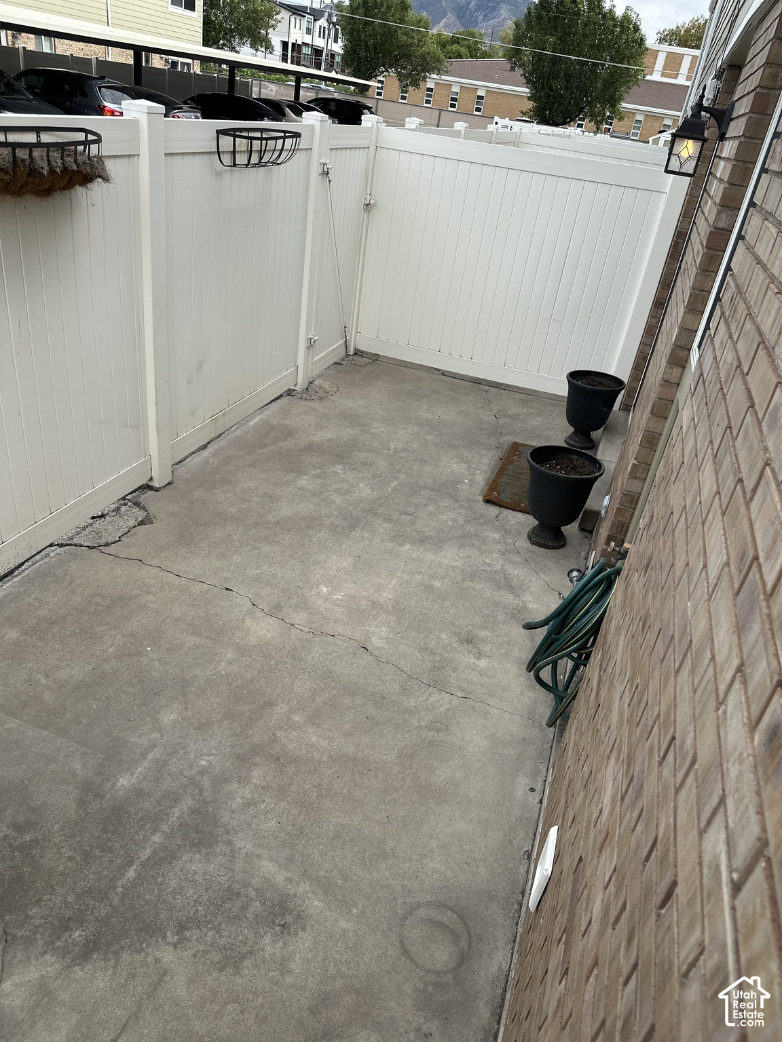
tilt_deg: -30.5
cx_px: 391
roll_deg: -9.1
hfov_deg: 56.8
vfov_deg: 71.6
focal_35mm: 24
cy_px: 521
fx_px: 723
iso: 80
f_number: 1.78
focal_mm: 6.86
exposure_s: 1/2525
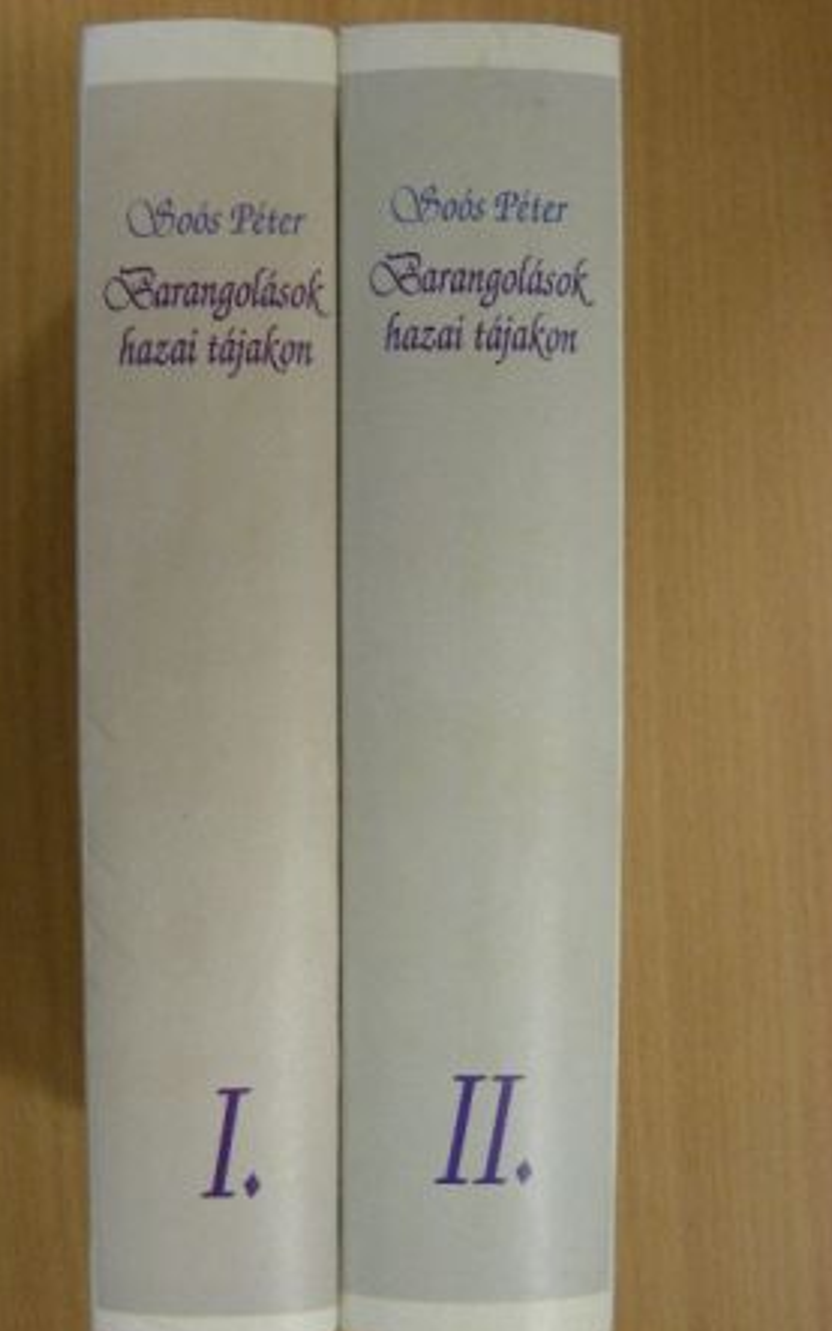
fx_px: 1886
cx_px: 333
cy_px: 678
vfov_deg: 38.9
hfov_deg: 24.8
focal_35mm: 52
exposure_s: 1/27.8
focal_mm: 8
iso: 200
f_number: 3.5
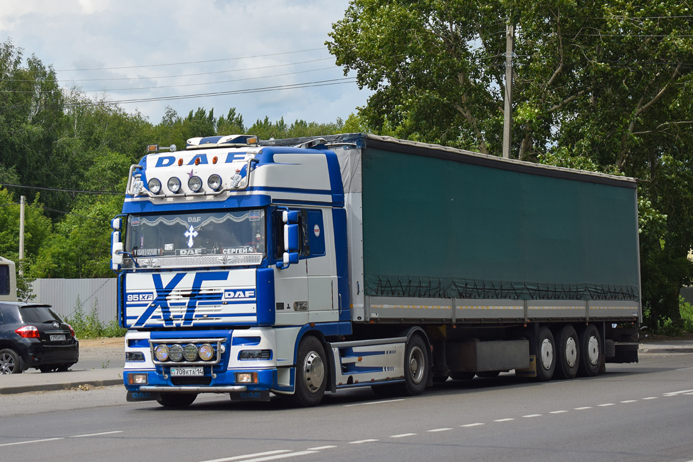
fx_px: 1743
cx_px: 341
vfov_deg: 15.1
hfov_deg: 22.5
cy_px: 218
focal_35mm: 91
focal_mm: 55
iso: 200
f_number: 5.6
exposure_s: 1/1000
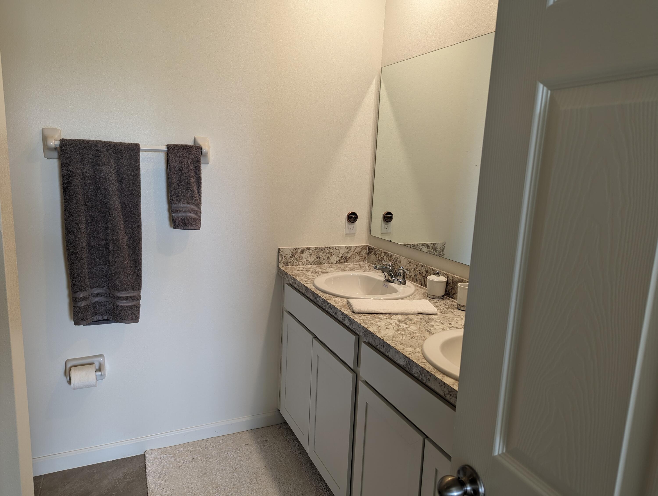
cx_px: 329
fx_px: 457
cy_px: 248
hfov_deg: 71.5
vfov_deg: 56.9
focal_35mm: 24
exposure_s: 1/40
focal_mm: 6.81
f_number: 1.85
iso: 36
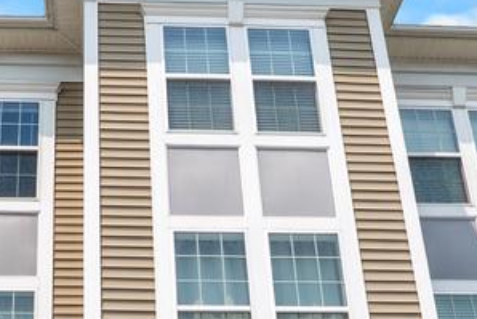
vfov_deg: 21.9
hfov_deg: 35.5
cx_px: 122
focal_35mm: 55
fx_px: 729
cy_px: 425
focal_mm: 16
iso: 160
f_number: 7.1
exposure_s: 1/125
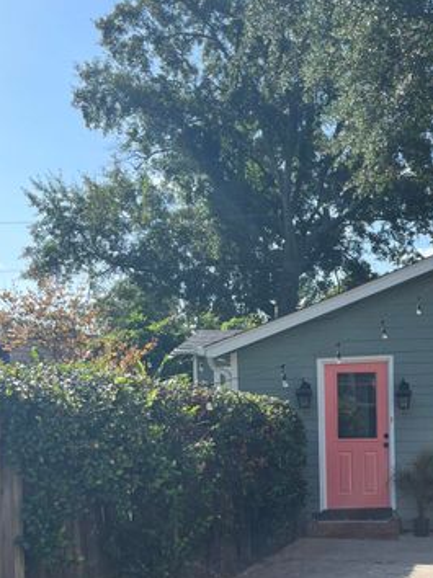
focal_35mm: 49
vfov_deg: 37.9
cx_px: 394
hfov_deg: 28.4
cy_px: 438
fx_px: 818
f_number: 1.6
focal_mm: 5.1
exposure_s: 1/2222
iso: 50
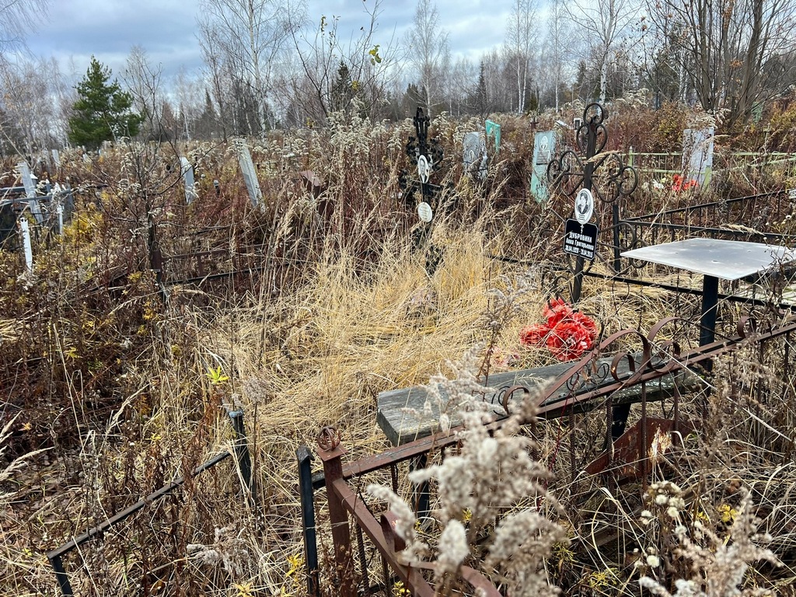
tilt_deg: -18.8
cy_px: 298
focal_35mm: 26
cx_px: 398
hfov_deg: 67.3
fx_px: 598
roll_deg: -0.4
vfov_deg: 53.1
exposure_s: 1/121
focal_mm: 5.7
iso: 32
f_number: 1.5
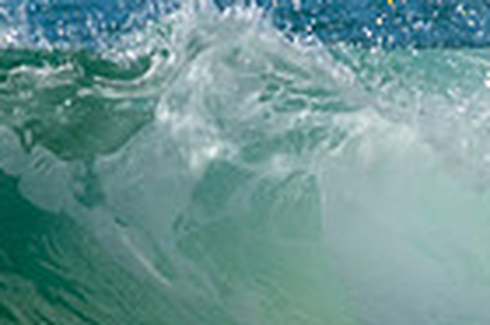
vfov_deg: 0.3
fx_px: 62170
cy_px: 383
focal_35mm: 4573
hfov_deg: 0.5
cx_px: 635
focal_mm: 800
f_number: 11
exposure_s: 1/2000
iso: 800
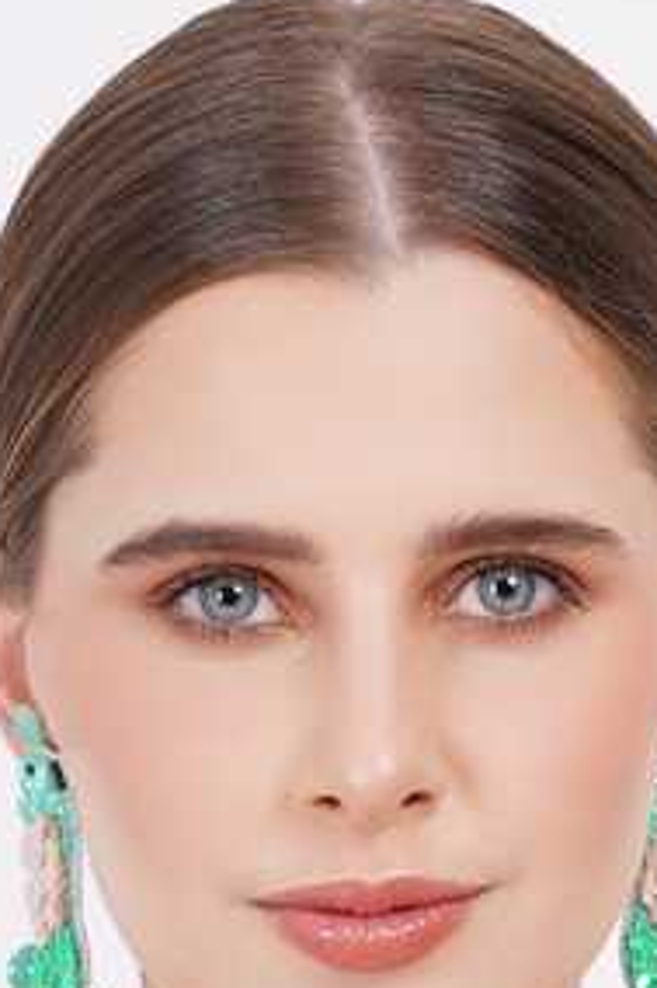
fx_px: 10140
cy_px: 833
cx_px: 365
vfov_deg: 5.6
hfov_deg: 3.7
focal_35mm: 370
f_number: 10
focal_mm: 200
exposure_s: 1/125
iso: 200
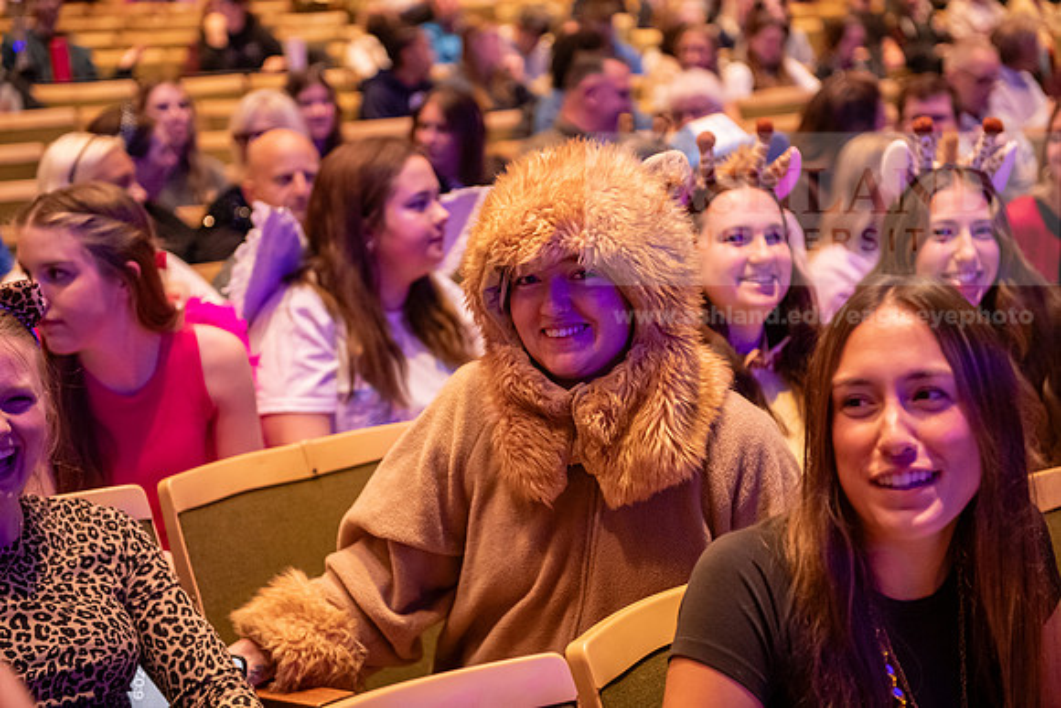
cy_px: 354
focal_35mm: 62
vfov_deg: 21.9
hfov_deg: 32.4
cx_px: 530
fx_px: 1828
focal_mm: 62
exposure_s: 1/125
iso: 5000
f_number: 3.2
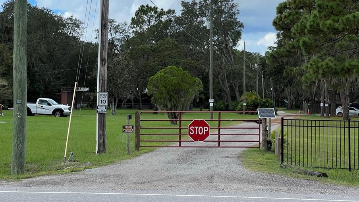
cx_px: 188
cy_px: 73
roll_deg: -0.2
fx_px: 905
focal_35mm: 95
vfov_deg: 12.7
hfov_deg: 22.4
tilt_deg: +2.3
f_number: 2.8
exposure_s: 1/803
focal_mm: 9
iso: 32
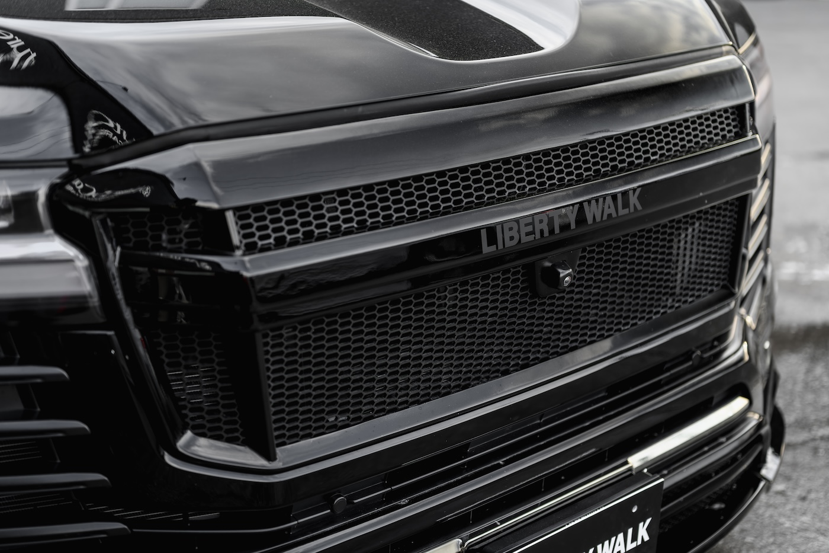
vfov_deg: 27.0
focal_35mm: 50
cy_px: 276
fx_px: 1151
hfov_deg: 39.6
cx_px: 414
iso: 200
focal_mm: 50
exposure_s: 1/200
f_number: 1.8
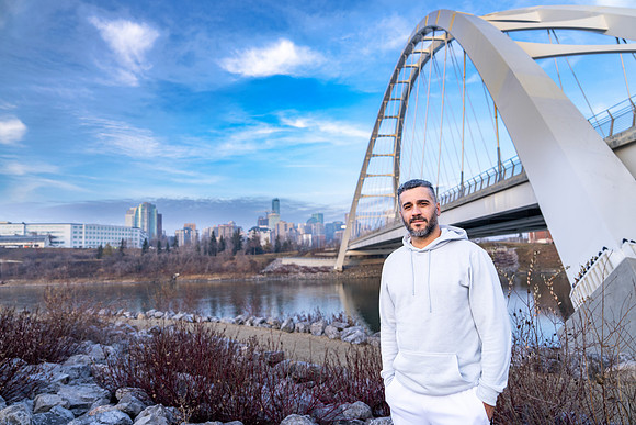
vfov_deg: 53.2
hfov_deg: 73.7
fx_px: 424
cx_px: 318
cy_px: 212
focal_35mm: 24
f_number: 2.8
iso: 100
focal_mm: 24
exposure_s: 1/500
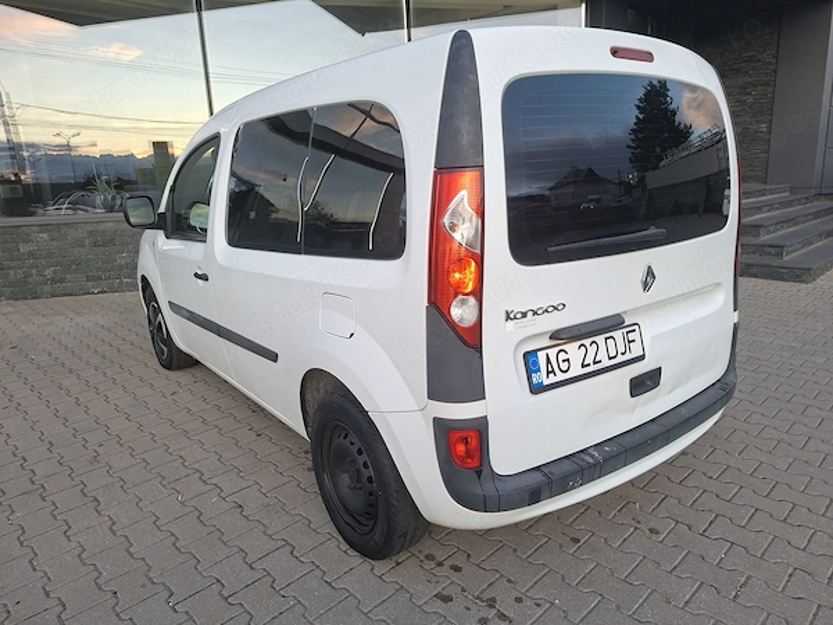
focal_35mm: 23
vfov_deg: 58.9
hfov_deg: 73.9
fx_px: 553
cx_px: 416
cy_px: 312
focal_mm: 5.54
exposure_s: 1/100
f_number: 1.8
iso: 80
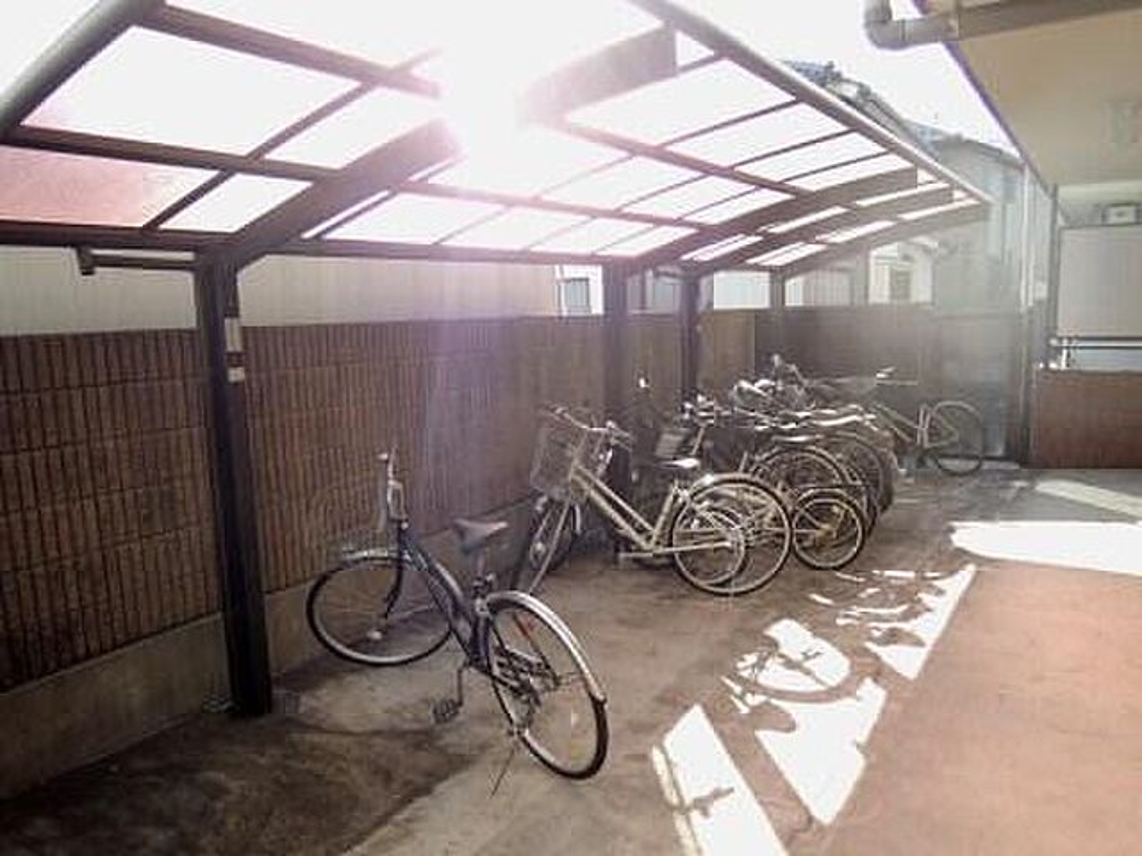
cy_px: 428
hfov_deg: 71.6
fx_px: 792
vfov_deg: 56.8
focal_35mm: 24
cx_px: 571
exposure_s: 1/400
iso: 100
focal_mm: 4.3
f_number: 2.2
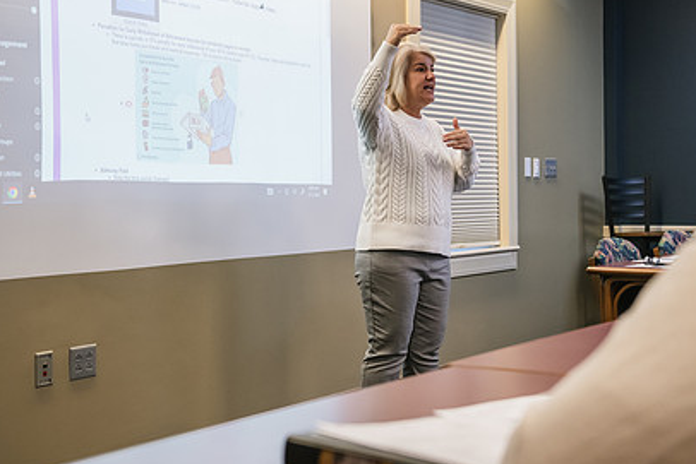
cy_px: 201
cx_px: 423
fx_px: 1160
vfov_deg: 22.6
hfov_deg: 33.3
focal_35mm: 60
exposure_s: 1/200
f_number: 3.2
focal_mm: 42
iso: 1250
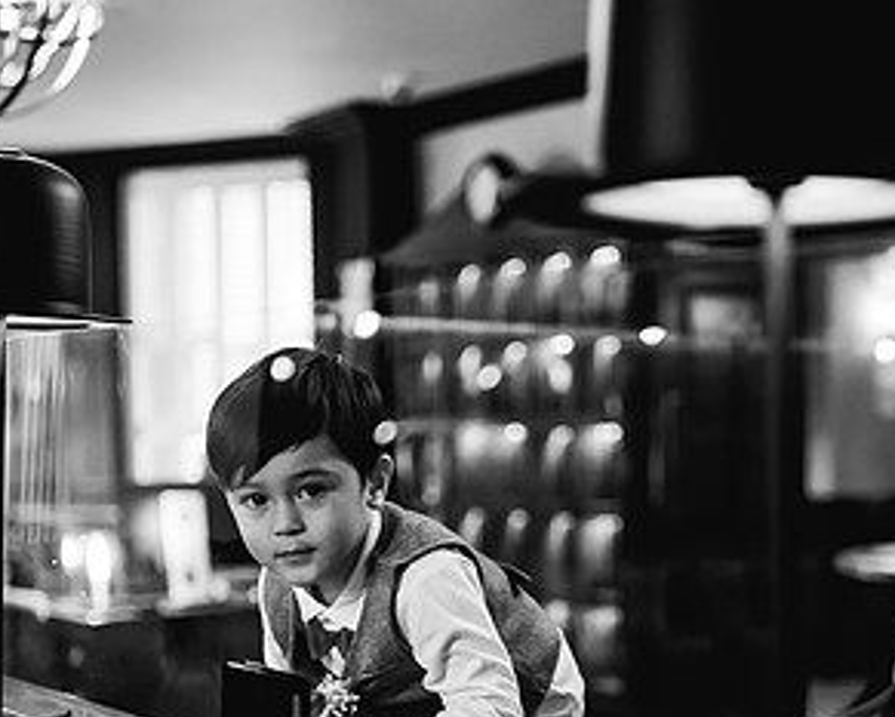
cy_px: 535
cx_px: 515
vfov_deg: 21.7
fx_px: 1855
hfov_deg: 27.1
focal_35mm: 70
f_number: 1.4
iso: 2500
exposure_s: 1/500
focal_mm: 35
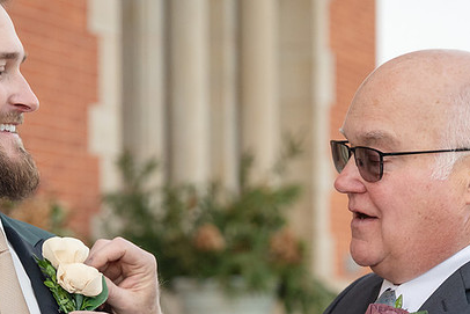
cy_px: 333
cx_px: 205
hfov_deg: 12.8
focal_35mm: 160
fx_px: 2090
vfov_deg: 8.5
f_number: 3.2
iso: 1250
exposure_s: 1/2000
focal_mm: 58
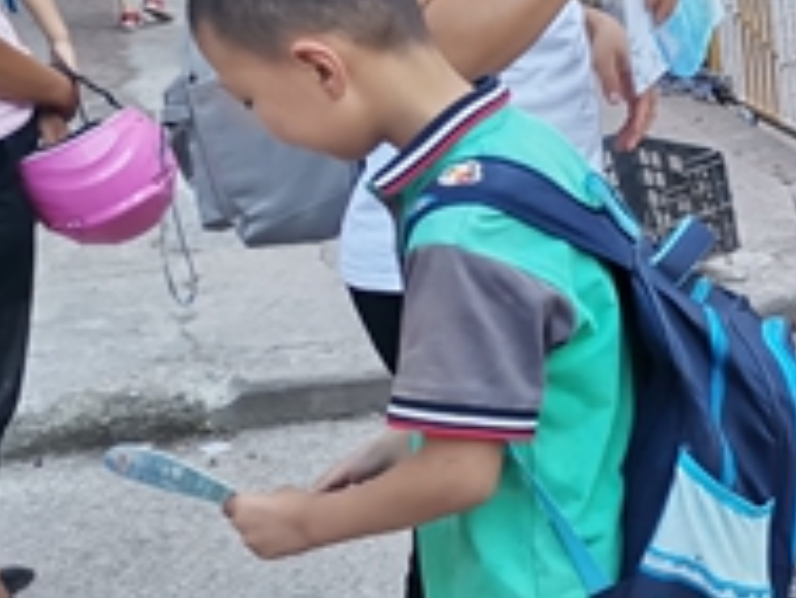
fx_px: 2025
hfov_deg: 19.2
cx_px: 1234
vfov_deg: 16.7
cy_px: 152
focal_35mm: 88
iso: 50
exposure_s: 1/155
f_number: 1.8
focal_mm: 4.75
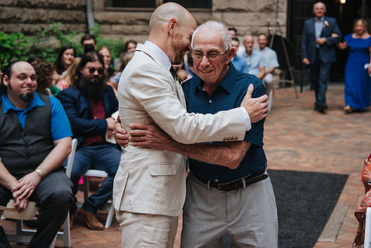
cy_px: 101
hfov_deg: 25.7
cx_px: 193
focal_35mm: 79
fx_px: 814
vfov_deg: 17.3
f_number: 4
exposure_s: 1/500
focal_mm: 65
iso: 320
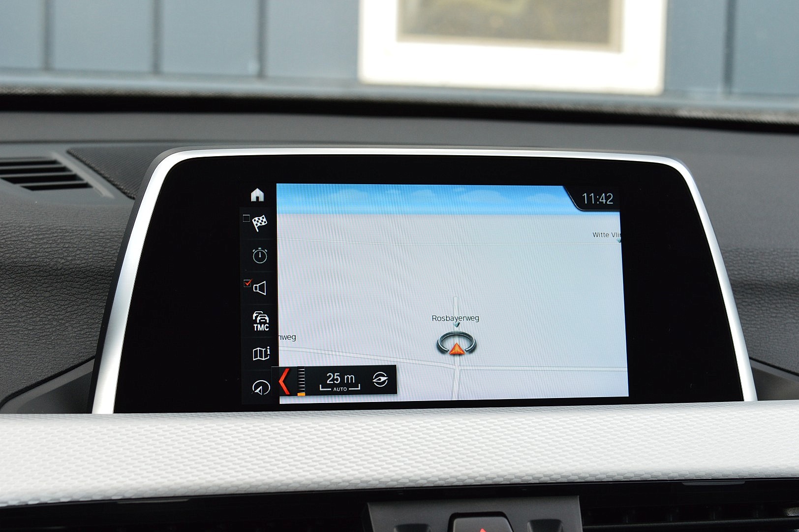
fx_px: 1331
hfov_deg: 33.4
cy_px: 266
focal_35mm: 60
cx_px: 400
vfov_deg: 22.6
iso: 400
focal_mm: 40
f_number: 8
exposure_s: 1/60
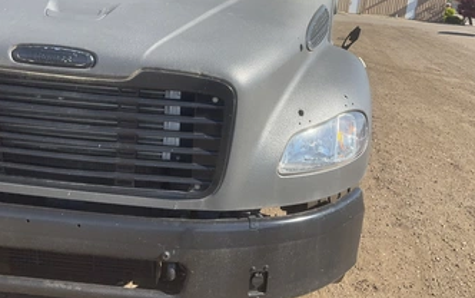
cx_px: 249
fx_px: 479
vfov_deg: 34.3
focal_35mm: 37
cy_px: 115
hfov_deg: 52.7
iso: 25
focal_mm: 3
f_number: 1.8
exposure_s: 1/944
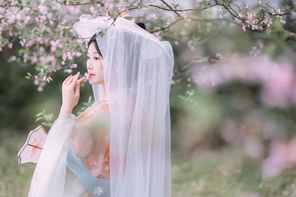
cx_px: 148
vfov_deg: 16.1
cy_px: 98
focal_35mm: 85
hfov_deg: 23.9
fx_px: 699
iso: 200
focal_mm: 85
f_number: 1.8
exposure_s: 1/160
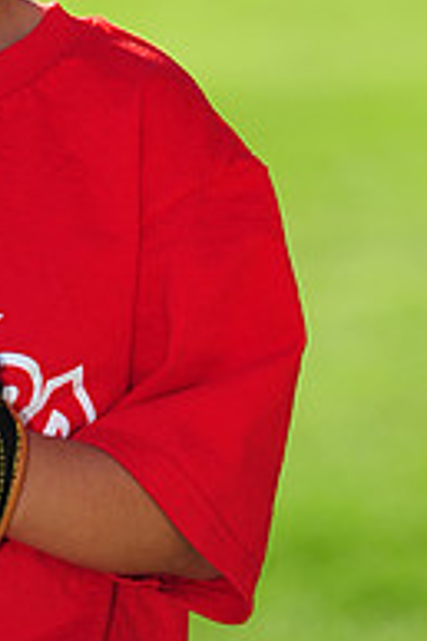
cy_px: -192
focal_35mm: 433
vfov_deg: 4.7
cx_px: -46
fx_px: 7717
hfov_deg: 3.2
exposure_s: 1/800
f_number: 4.5
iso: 200
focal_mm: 145
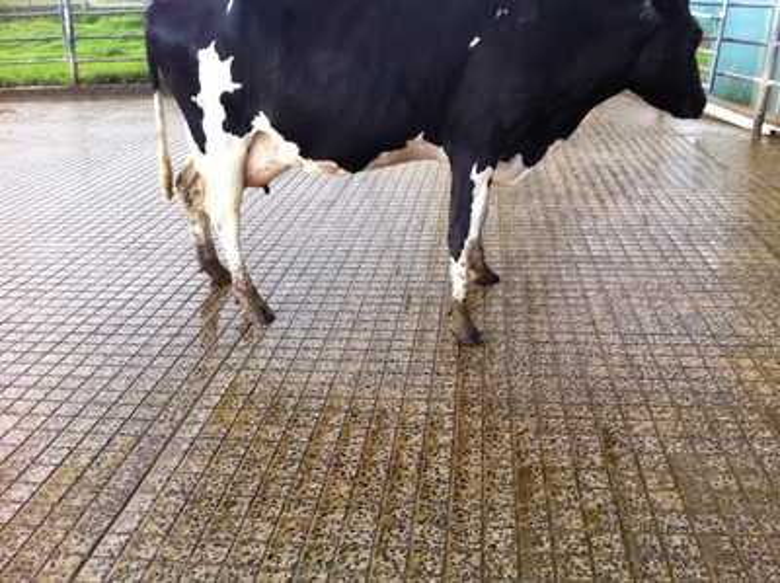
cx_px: 390
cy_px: 292
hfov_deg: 52.7
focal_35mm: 35
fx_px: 788
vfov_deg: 40.6
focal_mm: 3.85
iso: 80
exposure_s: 1/184
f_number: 2.8
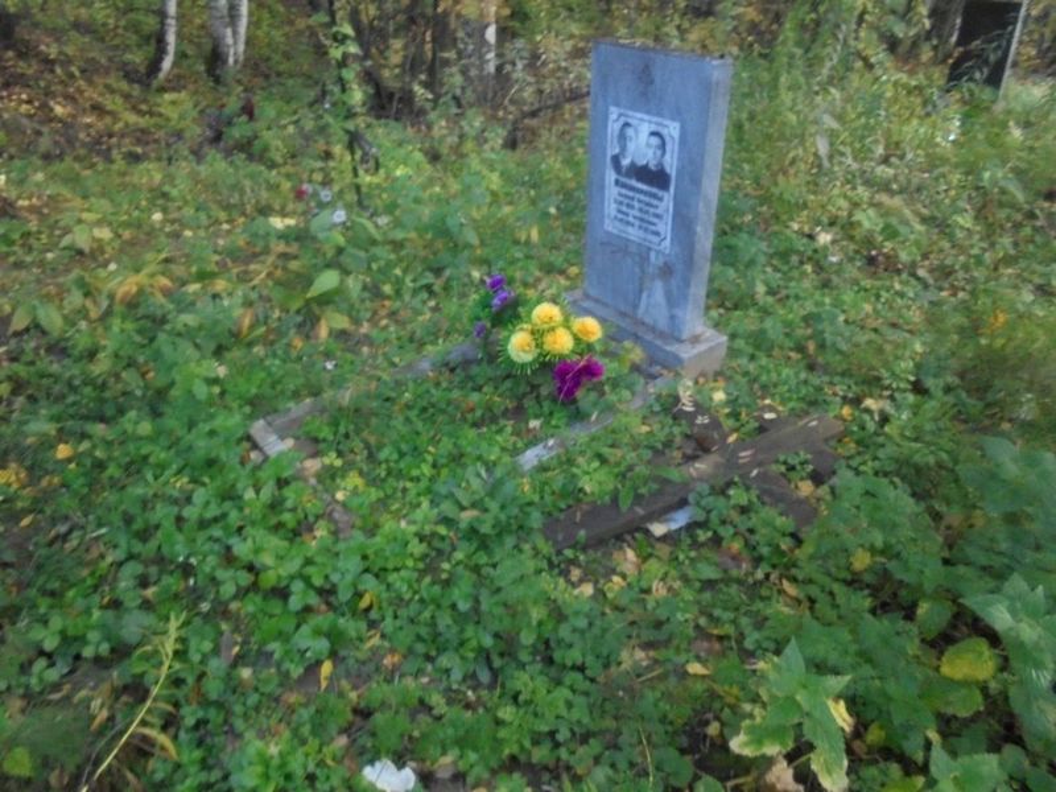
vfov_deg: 53.1
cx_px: 528
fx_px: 793
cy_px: 396
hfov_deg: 67.3
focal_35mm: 26
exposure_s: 1/125
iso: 400
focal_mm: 4.6
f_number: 3.5
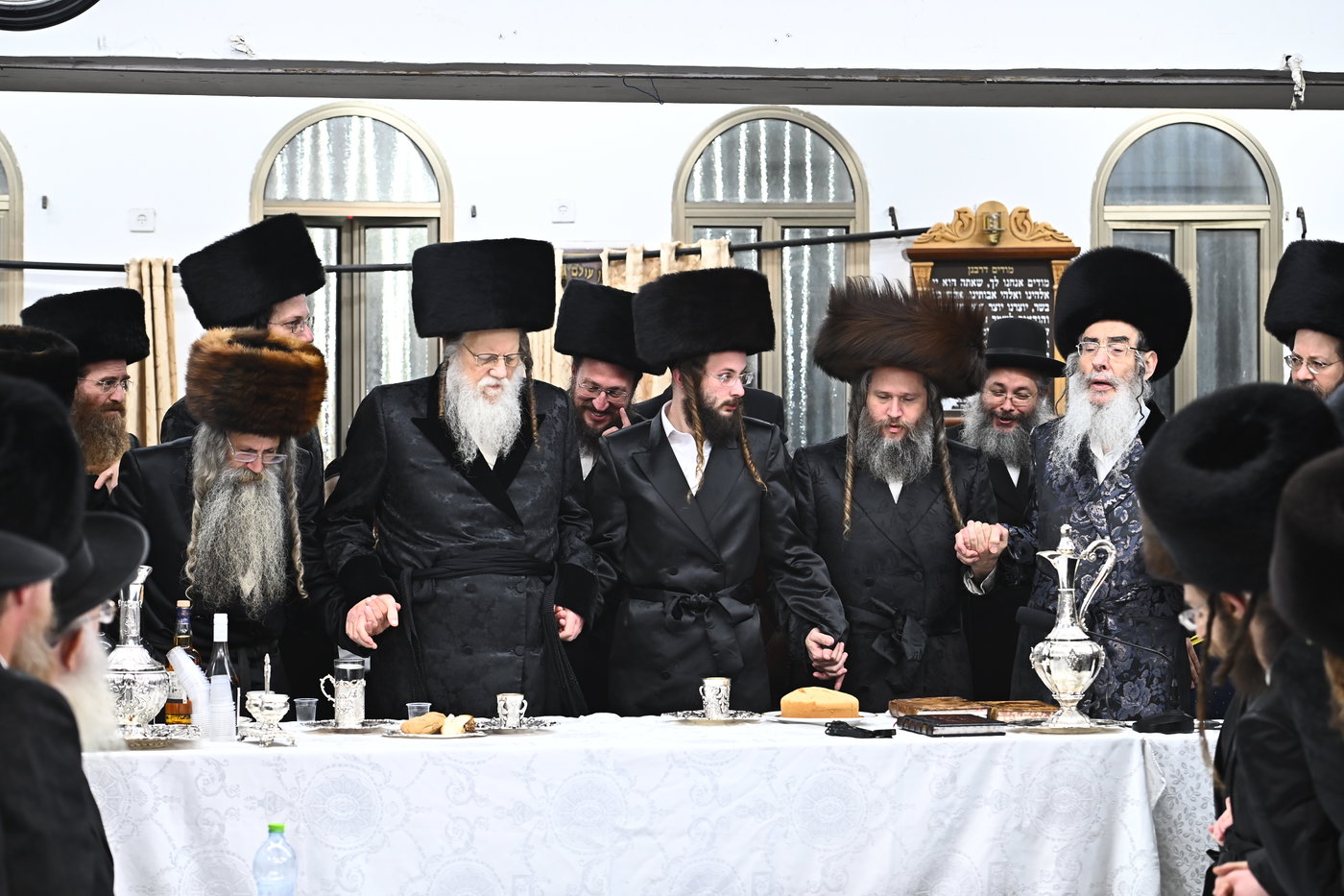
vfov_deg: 14.9
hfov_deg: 22.1
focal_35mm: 92
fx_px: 3434
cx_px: 672
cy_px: 448
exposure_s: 1/200
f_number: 5
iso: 1250
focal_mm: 92
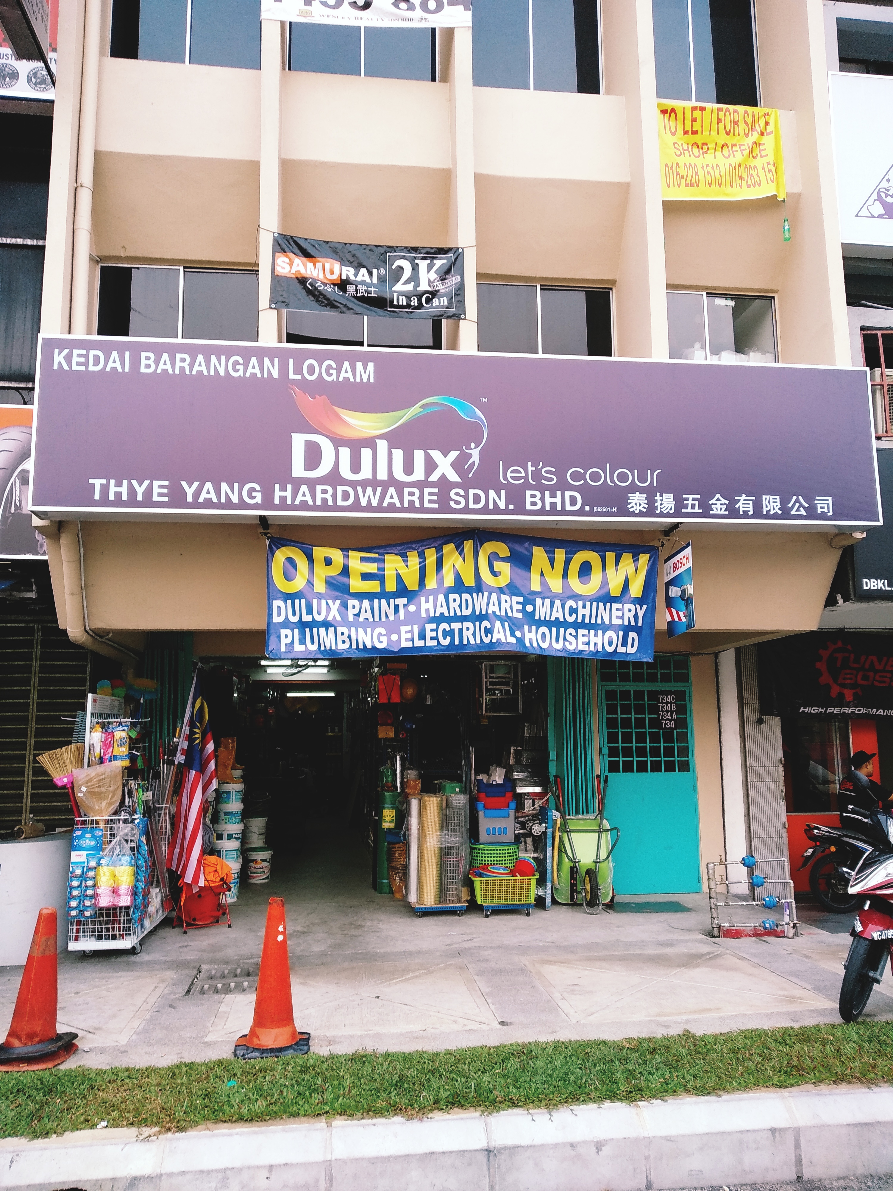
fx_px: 894
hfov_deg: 53.1
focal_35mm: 26
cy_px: 596
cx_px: 446
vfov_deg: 67.3
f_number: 2.2
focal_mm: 3.82
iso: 100
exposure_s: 1/108
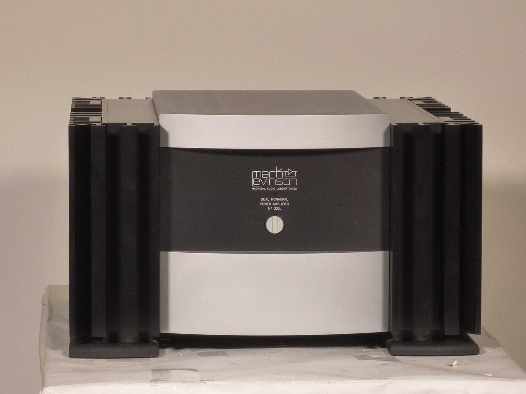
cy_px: 197
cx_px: 263
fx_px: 2842
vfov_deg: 7.9
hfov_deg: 10.6
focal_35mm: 187
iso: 125
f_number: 4.3
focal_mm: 17
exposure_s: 1/50
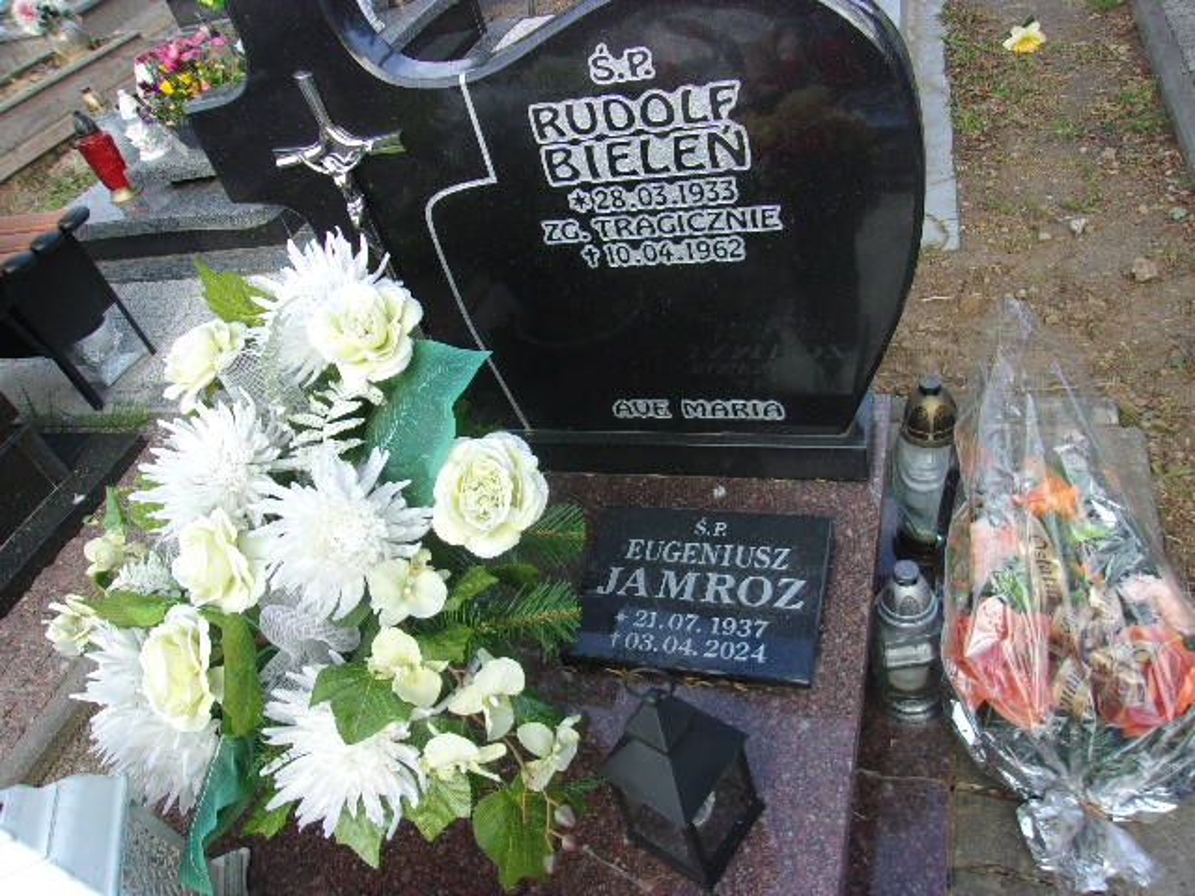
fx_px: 932
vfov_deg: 51.4
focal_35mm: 27
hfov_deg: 65.3
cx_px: 598
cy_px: 448
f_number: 3
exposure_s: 1/180
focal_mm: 4.9
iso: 80
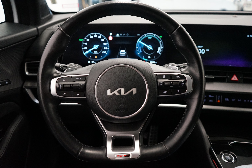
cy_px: 84
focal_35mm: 28
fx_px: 196
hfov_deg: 65.5
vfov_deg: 46.4
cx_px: 126
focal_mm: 28
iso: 4000
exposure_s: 1/160
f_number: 3.5
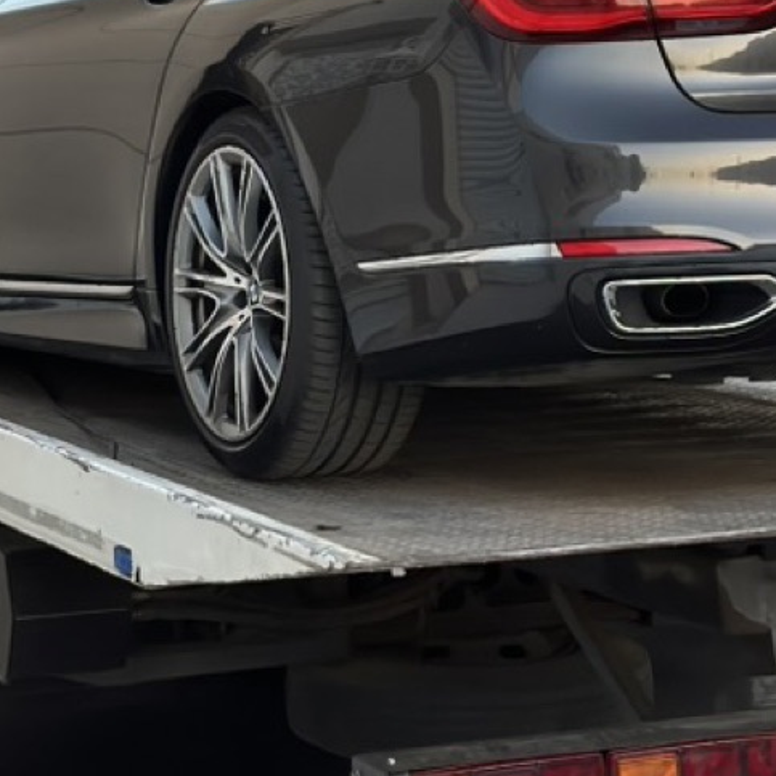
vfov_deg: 14.1
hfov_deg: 14.1
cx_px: 239
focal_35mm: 123
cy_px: 178
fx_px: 3120
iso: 80
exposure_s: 1/386
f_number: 1.78
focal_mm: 6.86
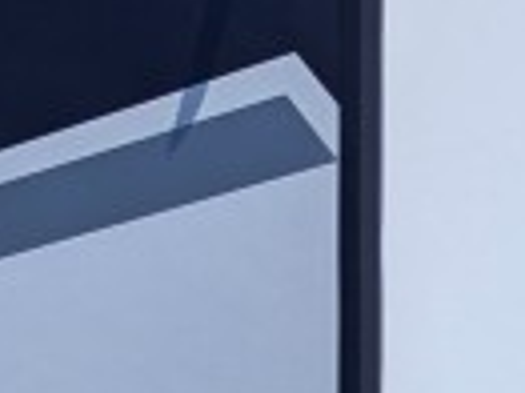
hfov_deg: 10.4
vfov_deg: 7.2
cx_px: -48
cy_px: 1065
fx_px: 2849
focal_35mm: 188
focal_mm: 6.81
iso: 51
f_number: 1.85
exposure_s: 1/3906
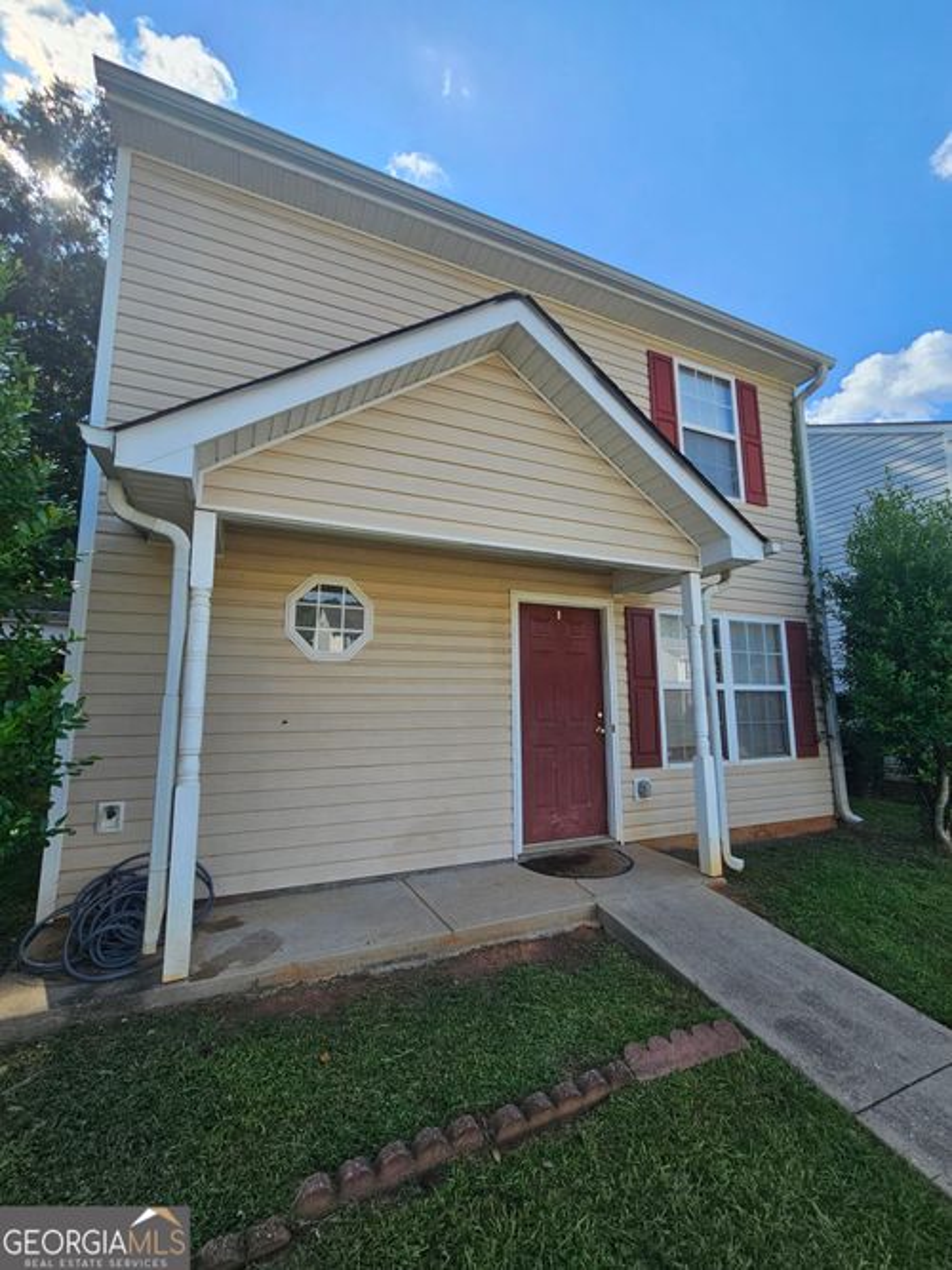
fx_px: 477
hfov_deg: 89.9
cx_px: 476
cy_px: 635
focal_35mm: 13
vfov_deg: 106.2
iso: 50
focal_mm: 2.2
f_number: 2.2
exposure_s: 1/1151
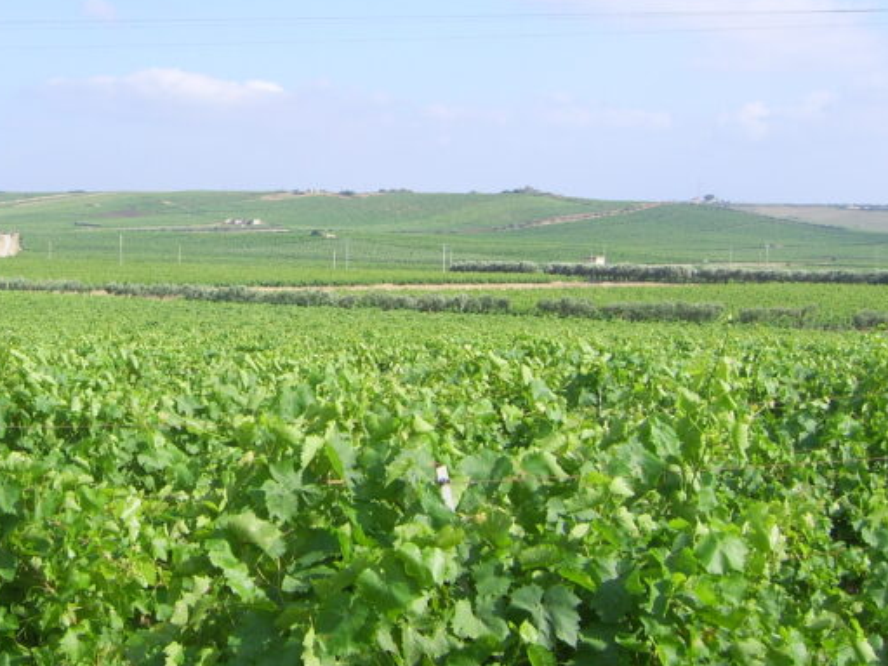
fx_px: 1641
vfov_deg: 22.9
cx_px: 224
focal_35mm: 64
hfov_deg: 29.8
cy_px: 243
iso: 50
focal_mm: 7.8
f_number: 6.4
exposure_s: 1/200
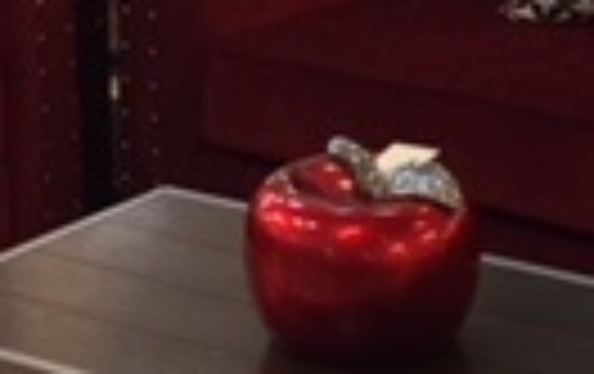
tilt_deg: -5.9
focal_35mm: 149
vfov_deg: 8.5
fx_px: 2416
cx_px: 306
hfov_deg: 14.0
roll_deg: -0.4
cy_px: -315
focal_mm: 4.15
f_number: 2.2
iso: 125
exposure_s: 1/30
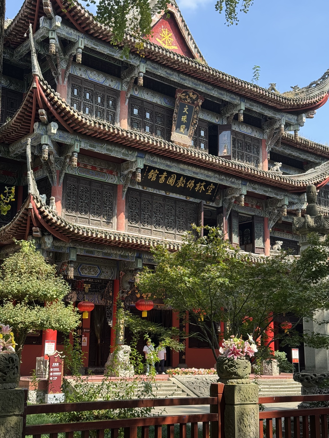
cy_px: 219
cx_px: 164
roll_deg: -0.7
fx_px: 608
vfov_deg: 39.7
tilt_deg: +12.5
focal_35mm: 48
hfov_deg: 30.3
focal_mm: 6.76
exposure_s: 1/651
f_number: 1.78
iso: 64
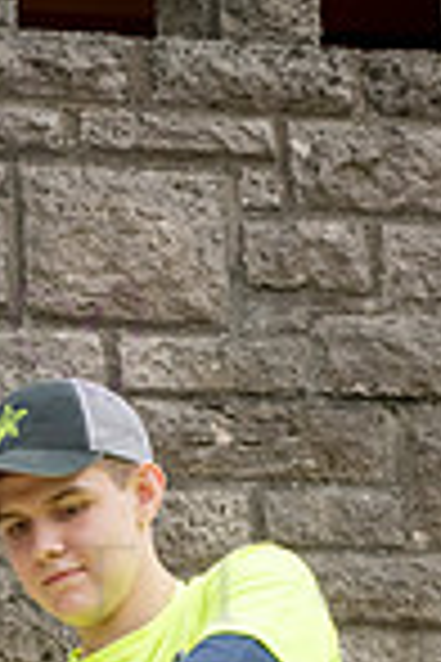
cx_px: 94
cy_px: 743
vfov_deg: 7.3
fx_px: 5181
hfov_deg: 4.9
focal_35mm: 282
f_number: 9
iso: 640
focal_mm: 92
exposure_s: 1/500
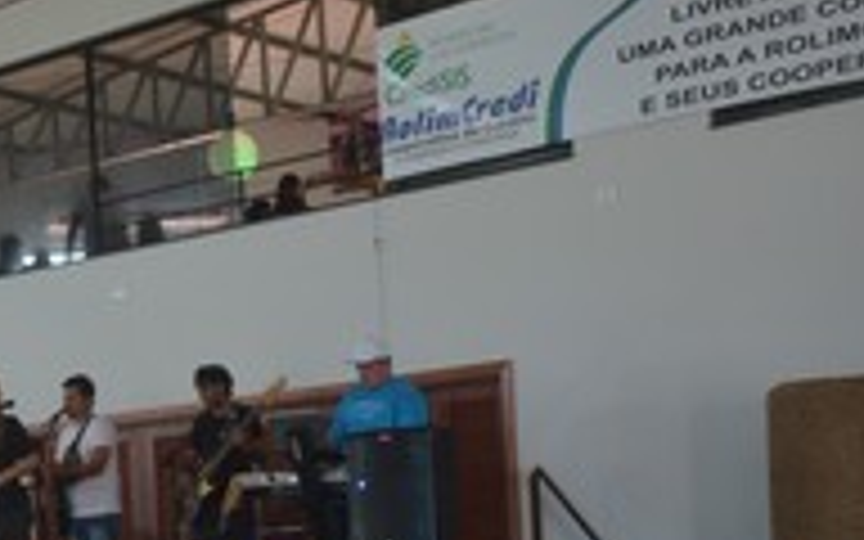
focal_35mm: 79
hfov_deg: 24.4
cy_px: 634
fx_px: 1860
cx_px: -90
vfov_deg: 15.9
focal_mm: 22
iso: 450
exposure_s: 1/60
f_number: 3.8
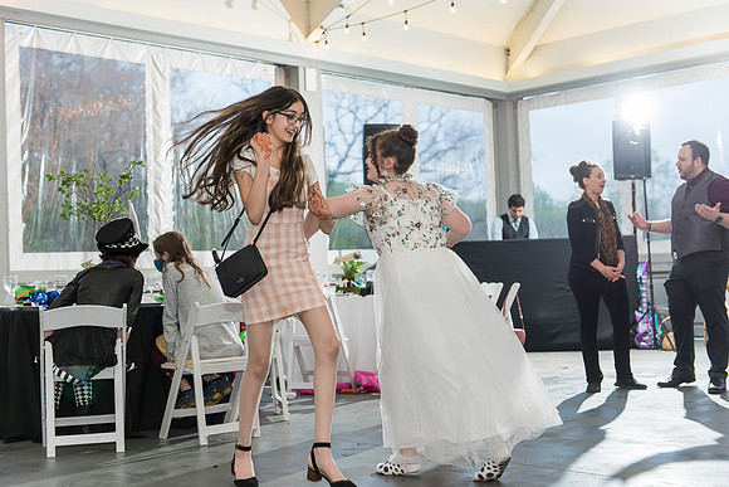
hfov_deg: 41.1
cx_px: 364
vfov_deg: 28.1
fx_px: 972
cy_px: 244
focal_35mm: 48
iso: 800
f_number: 3.5
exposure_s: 1/100
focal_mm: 48
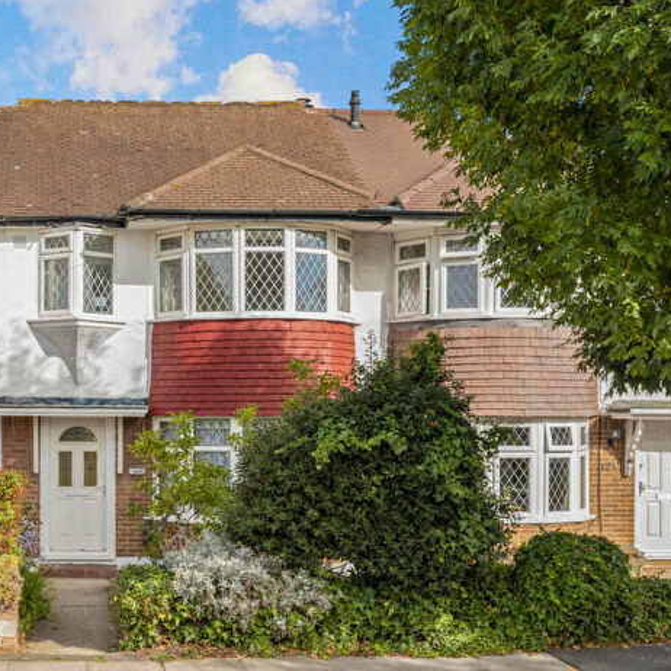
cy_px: 336
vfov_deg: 46.0
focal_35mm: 36
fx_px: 790
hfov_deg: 44.8
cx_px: 186
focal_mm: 28
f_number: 8
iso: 200
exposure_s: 1/320
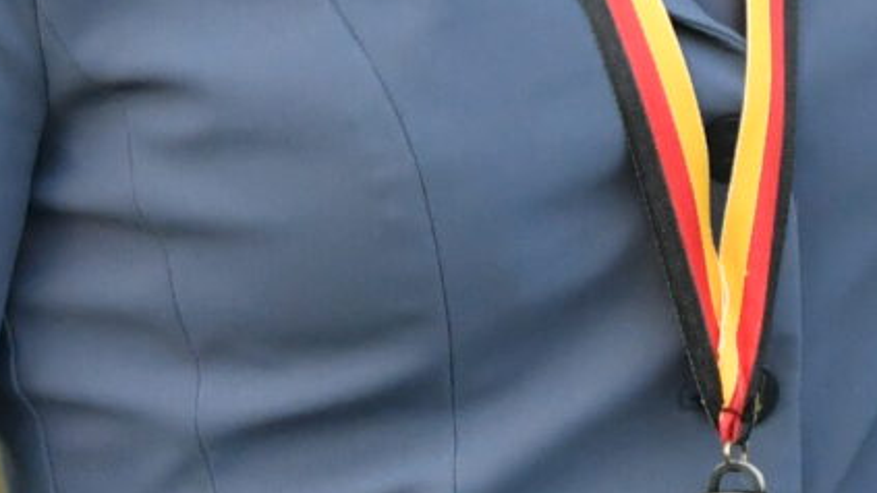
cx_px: 1957
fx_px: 23163
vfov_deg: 1.2
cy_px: -635
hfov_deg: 2.2
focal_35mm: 996
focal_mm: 105
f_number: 2.8
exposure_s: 1/800
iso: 1600
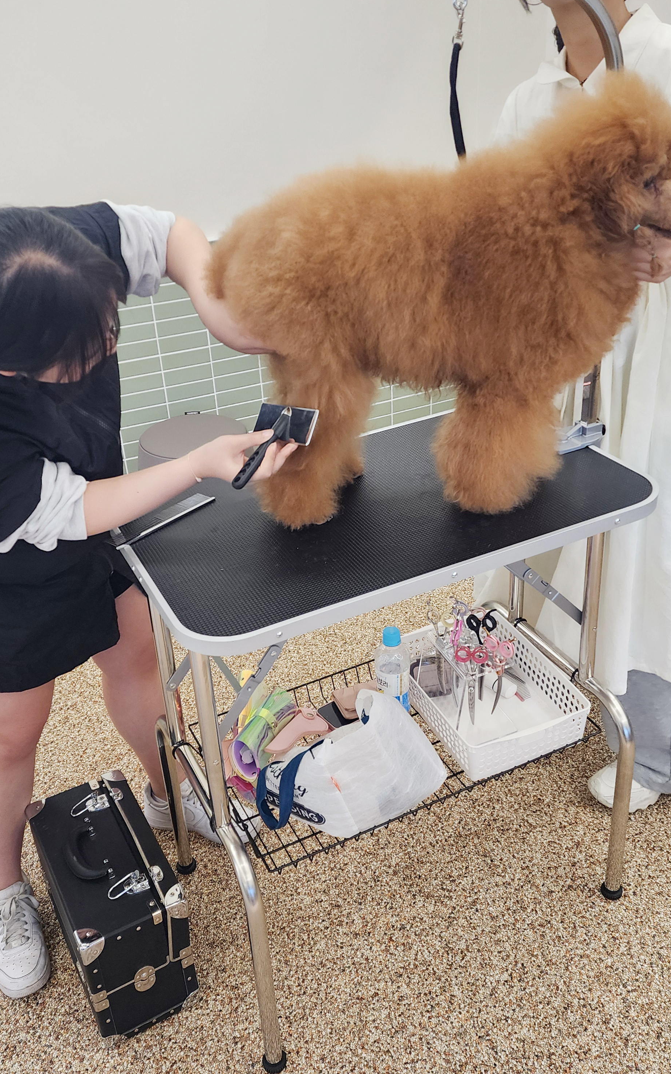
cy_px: 543
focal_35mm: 33
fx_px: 966
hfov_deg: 38.3
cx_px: 352
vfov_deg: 58.1
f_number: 1.8
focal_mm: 6.4
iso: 125
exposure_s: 1/180
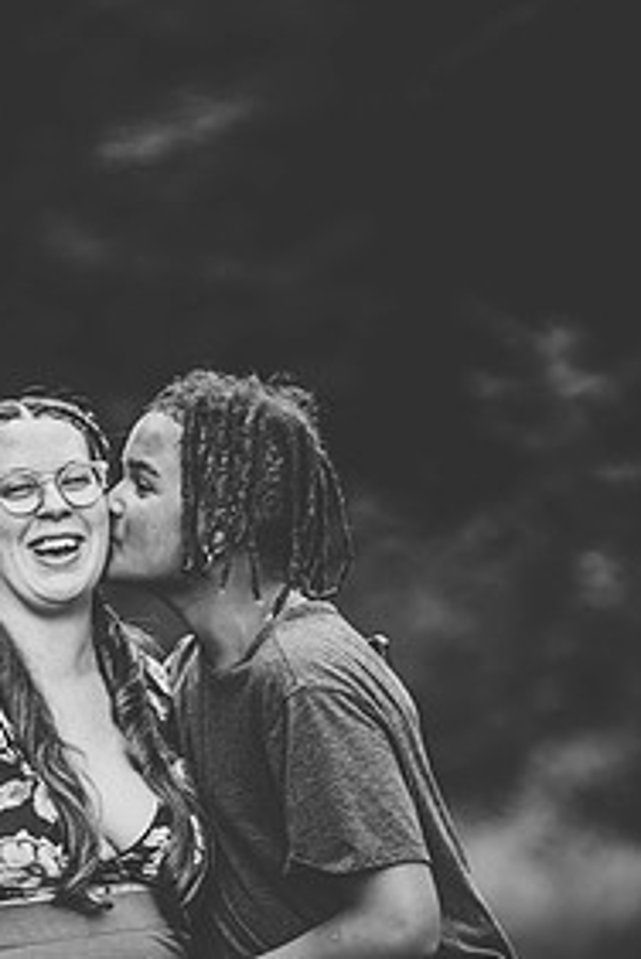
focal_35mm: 320
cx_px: 136
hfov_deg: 4.3
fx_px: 8525
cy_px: 751
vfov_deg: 6.4
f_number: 3.5
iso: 250
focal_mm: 200
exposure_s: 1/125
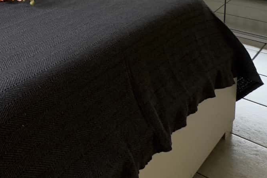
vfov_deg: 21.4
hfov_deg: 29.6
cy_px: -97
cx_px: -91
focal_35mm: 52
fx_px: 386
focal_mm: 2.22
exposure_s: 1/99
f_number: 2.2
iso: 80
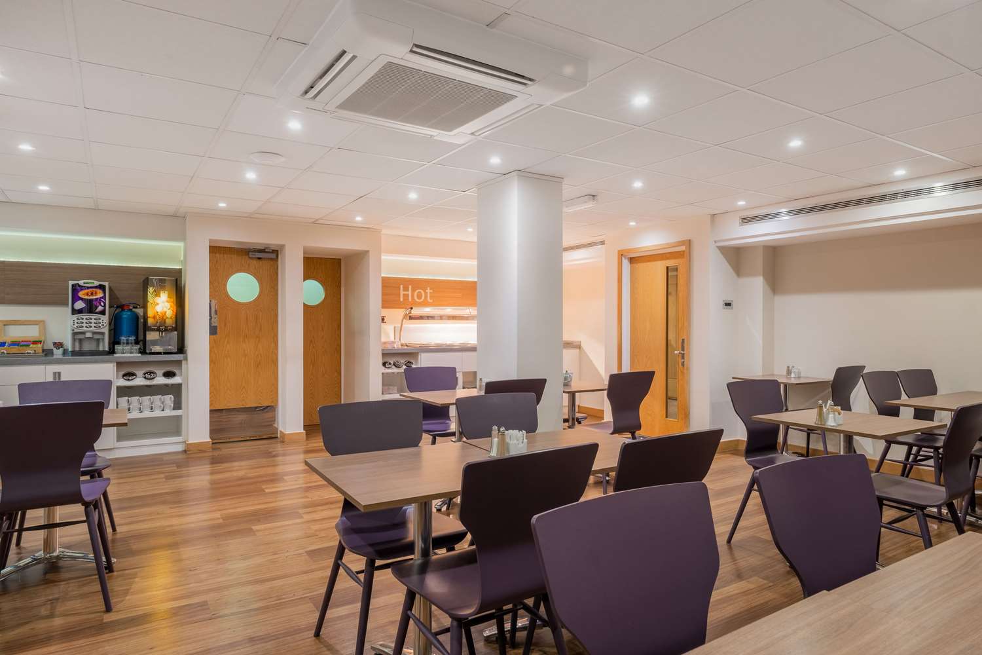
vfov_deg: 59.5
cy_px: 328
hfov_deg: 81.2
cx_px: 491
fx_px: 573
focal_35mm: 21
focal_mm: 13.9
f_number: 8
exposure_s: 1/4
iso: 160
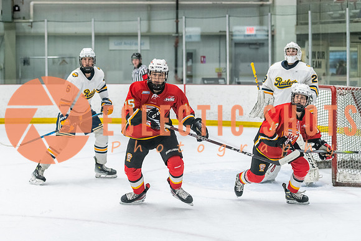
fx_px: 1008
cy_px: 121
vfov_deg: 13.6
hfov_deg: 20.3
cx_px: 157
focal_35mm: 100
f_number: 2.8
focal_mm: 86
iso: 3200
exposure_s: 1/800
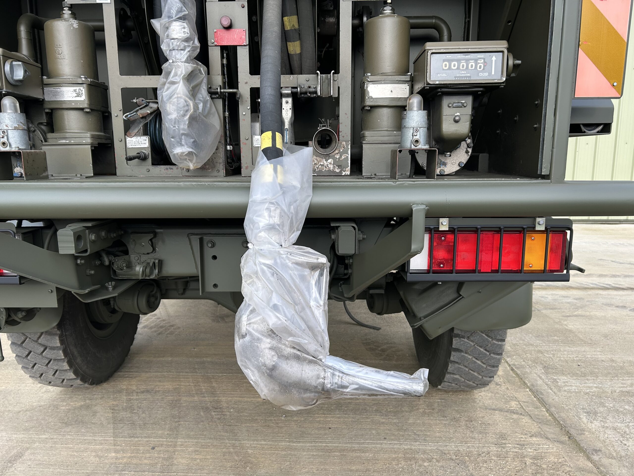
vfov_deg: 53.1
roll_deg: +0.9
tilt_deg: -8.6
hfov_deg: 67.3
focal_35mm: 26
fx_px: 476
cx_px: 317
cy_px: 238
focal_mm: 5.7
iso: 50
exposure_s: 1/604
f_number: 1.5
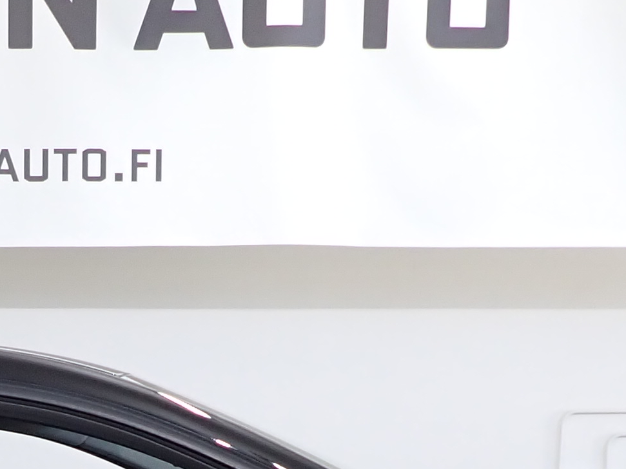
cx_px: -6
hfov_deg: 18.6
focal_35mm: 103
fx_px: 1862
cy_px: 751
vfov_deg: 13.4
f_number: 2
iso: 160
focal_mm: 4.5
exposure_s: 1/60
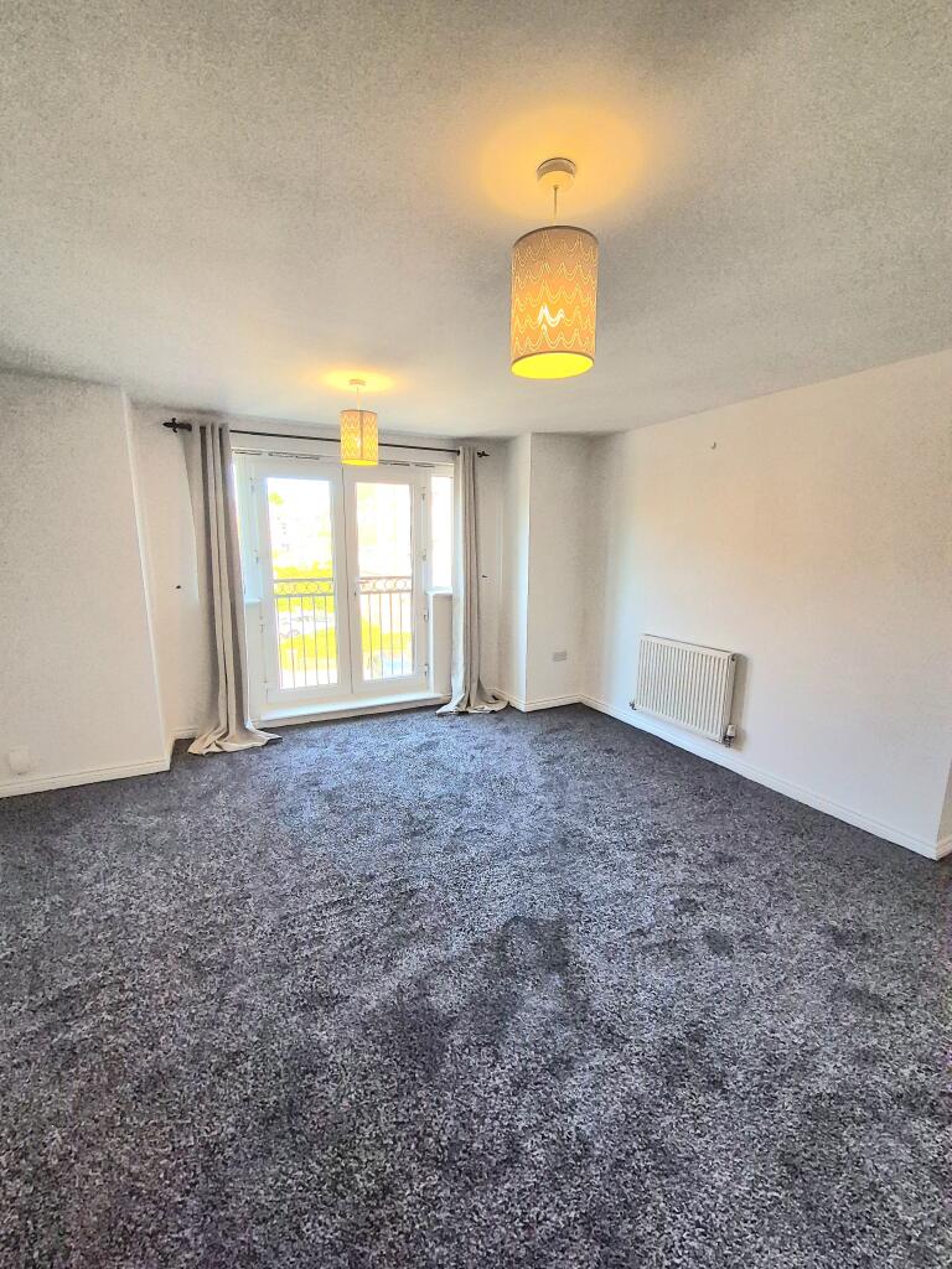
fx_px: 477
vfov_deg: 106.2
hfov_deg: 89.9
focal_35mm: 13
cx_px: 476
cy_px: 634
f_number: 2.2
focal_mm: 2.2
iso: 80
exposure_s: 1/50
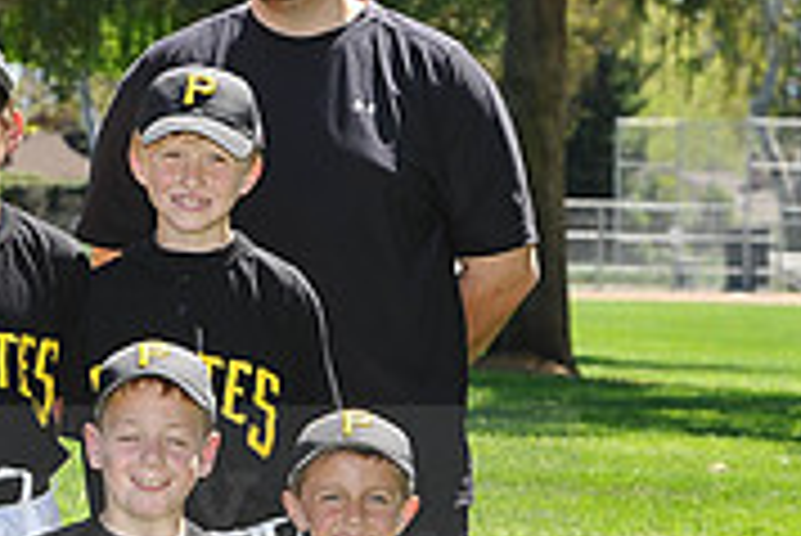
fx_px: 5790
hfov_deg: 7.8
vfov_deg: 5.3
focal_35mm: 260
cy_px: 464
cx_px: -292
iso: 200
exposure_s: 1/250
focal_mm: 80
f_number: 7.1
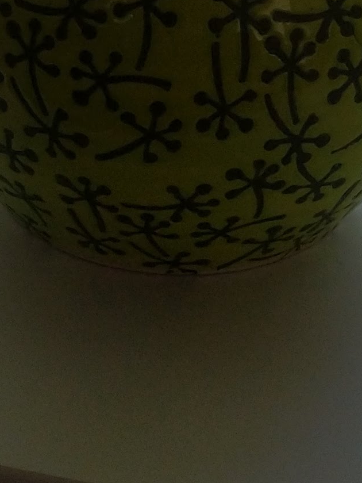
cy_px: -505
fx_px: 1673
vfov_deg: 13.8
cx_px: 103
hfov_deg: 12.3
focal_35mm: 120
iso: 100
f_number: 1.75
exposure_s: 1/497
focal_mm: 4.28
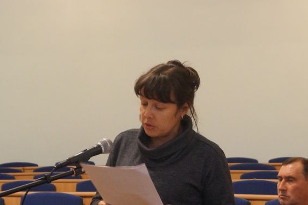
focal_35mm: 132
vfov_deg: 10.4
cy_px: 142
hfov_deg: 15.6
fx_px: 1127
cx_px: 158
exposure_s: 1/25
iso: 3200
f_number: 6.3
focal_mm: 55
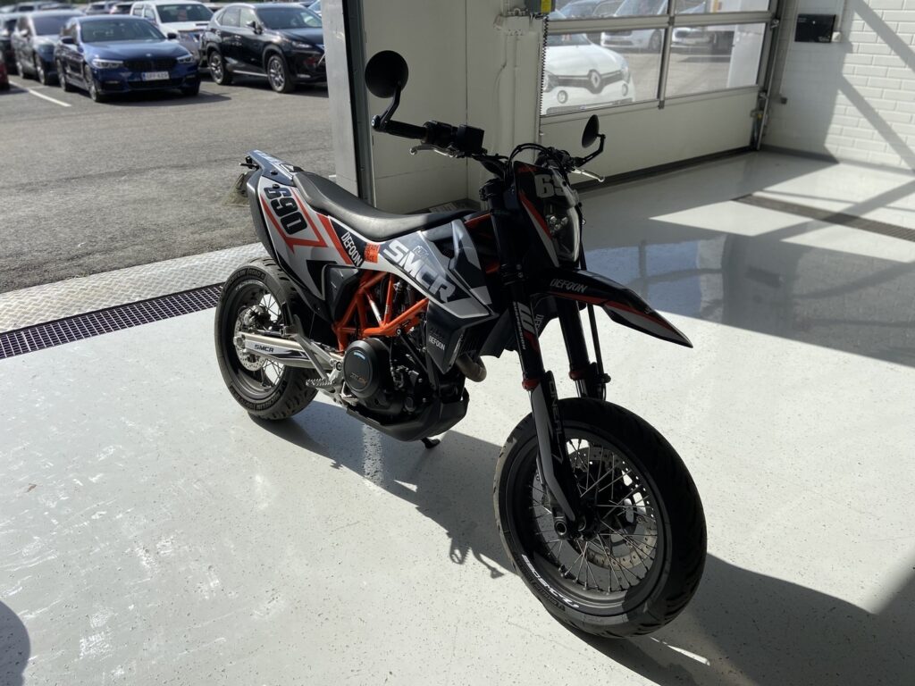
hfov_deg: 67.3
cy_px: 343
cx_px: 458
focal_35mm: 26
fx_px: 687
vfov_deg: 53.1
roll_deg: +0.8
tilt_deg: -26.4
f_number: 1.8
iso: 32
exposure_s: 1/3205
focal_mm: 4.25
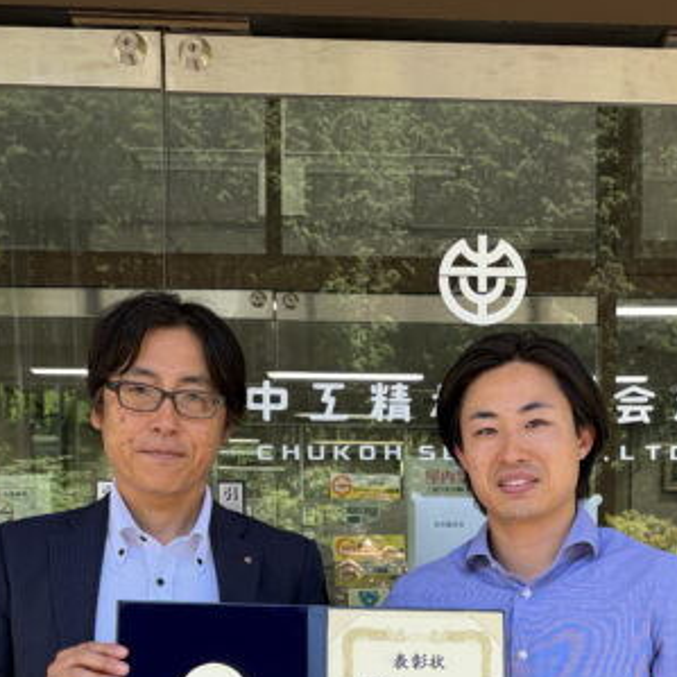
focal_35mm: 59
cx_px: 480
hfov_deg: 28.8
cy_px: 618
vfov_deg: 27.9
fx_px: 1305
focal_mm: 5.96
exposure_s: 1/158
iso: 40
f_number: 1.6
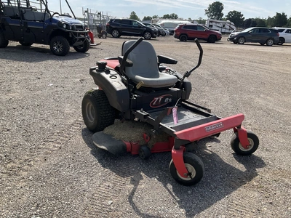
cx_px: 146
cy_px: 109
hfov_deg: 61.7
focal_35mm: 29
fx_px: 244
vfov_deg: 48.2
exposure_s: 1/1250
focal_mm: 3
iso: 25
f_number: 1.8
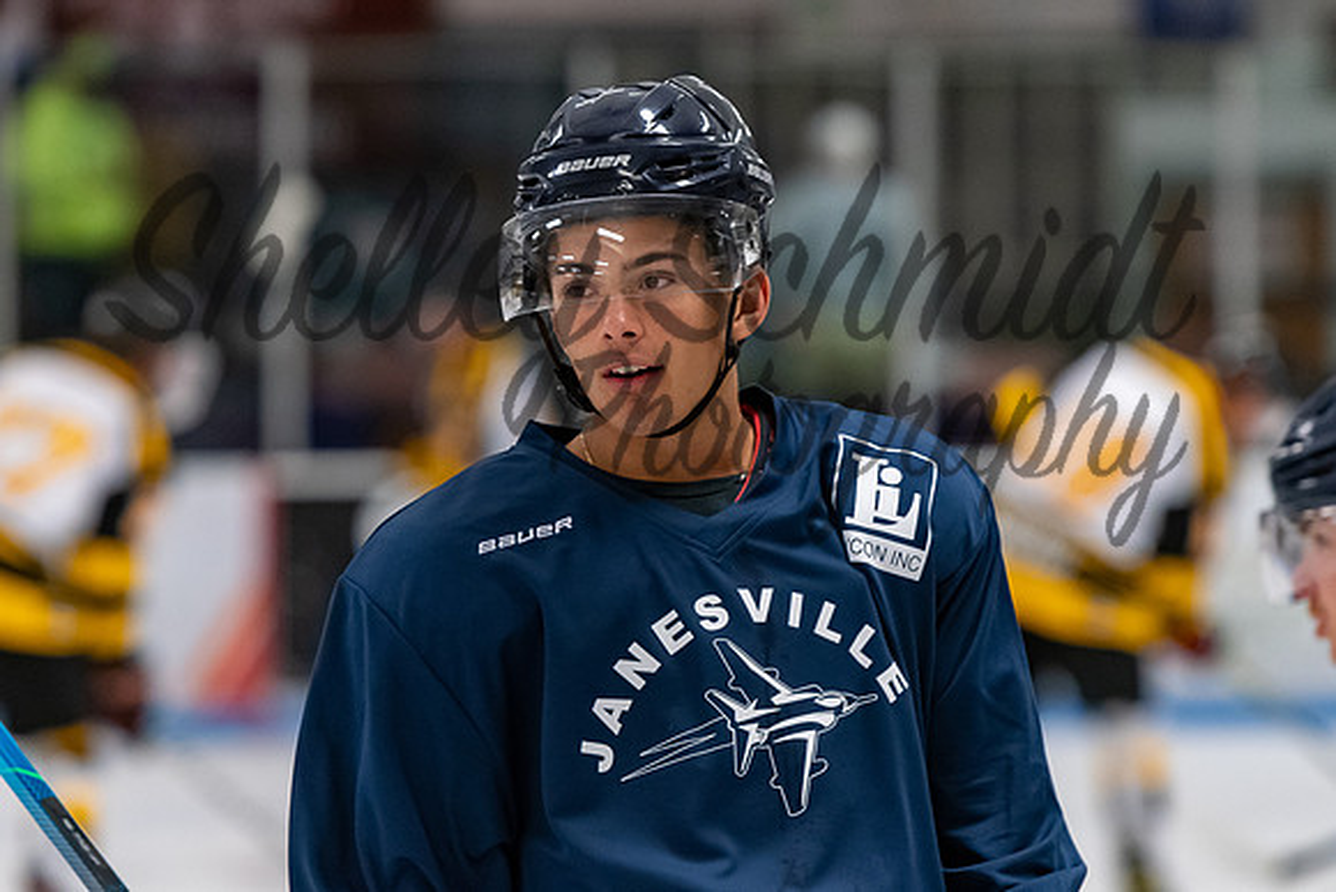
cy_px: 398
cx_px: 627
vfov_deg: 3.9
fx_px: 13055
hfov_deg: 5.9
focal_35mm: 352
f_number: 3.5
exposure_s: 1/800
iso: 2500
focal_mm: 200
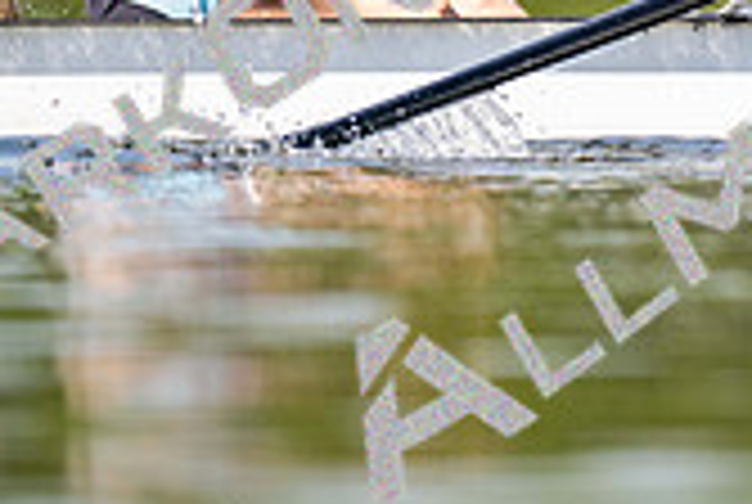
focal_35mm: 2078
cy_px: -182
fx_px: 43484
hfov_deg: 1.0
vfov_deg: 0.7
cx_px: 1270
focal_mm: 600
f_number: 4
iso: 360
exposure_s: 1/2500
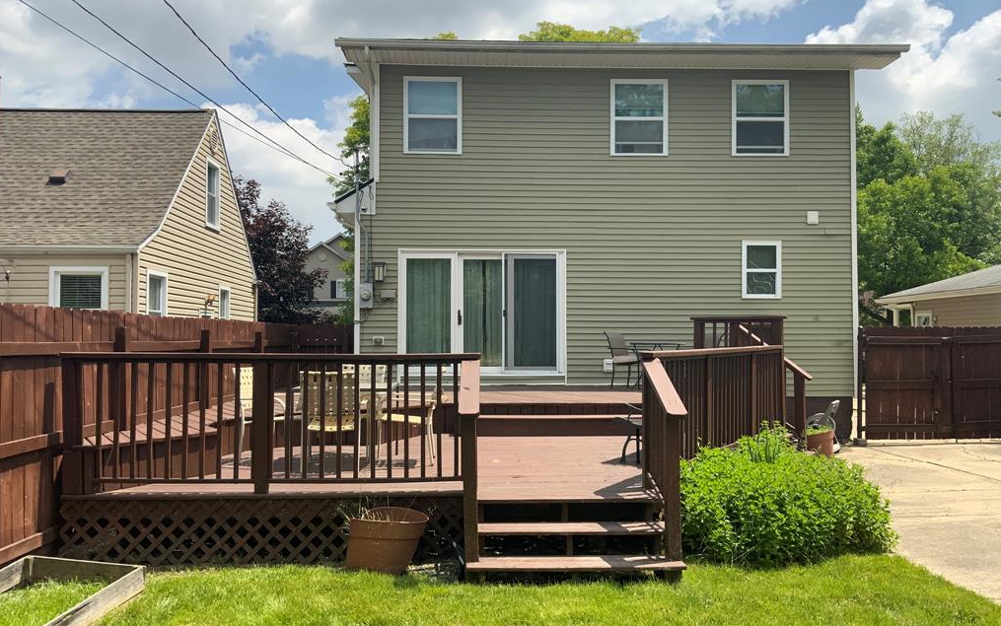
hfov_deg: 61.2
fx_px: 846
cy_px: 313
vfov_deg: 40.6
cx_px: 502
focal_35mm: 31
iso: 16
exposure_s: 1/1848
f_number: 1.8
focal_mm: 3
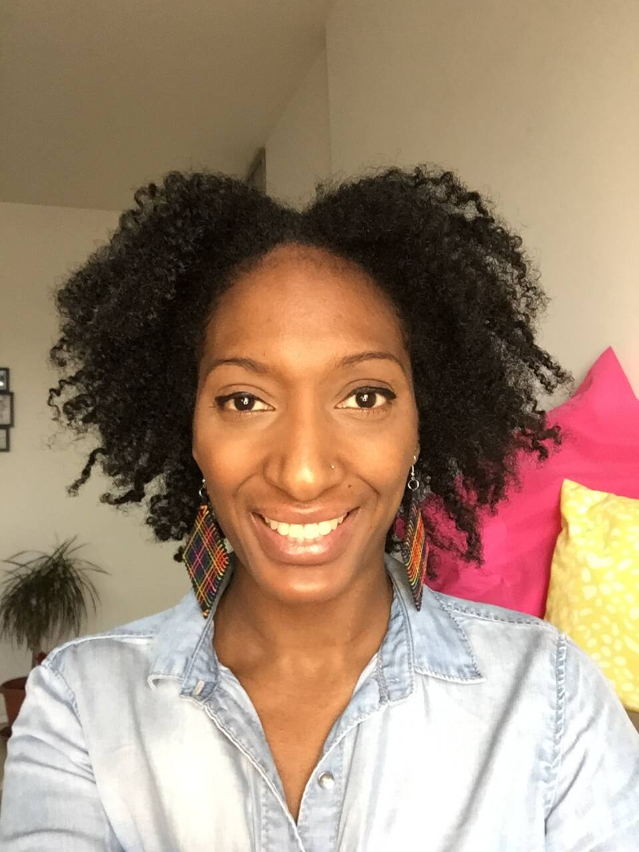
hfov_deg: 45.4
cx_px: 320
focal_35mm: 31
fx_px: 763
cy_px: 426
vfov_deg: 58.4
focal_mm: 2.65
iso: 160
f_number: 2.2
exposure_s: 1/33
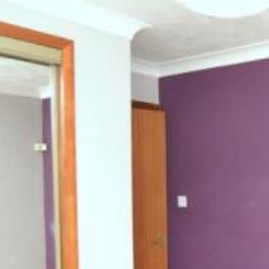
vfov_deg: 35.1
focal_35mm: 47
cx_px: 282
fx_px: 413
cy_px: 209
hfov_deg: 32.5
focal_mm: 10
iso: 1000
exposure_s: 1/60
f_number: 3.5
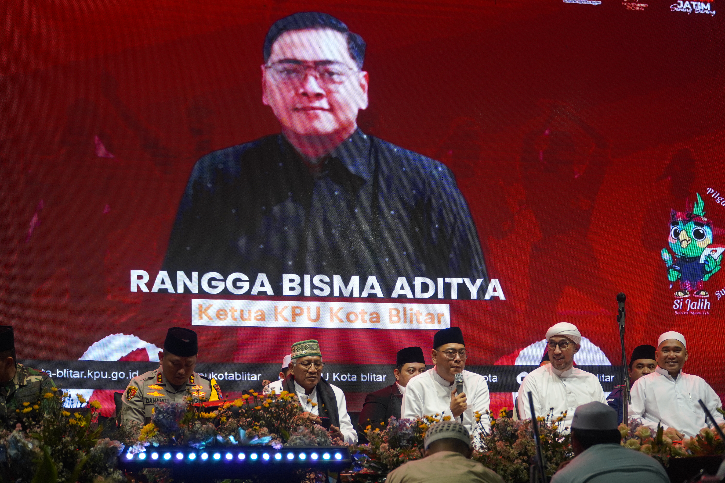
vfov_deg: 15.4
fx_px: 1782
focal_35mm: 88
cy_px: 242
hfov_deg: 23.0
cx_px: 362
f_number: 4
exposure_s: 1/160
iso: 640
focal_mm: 59
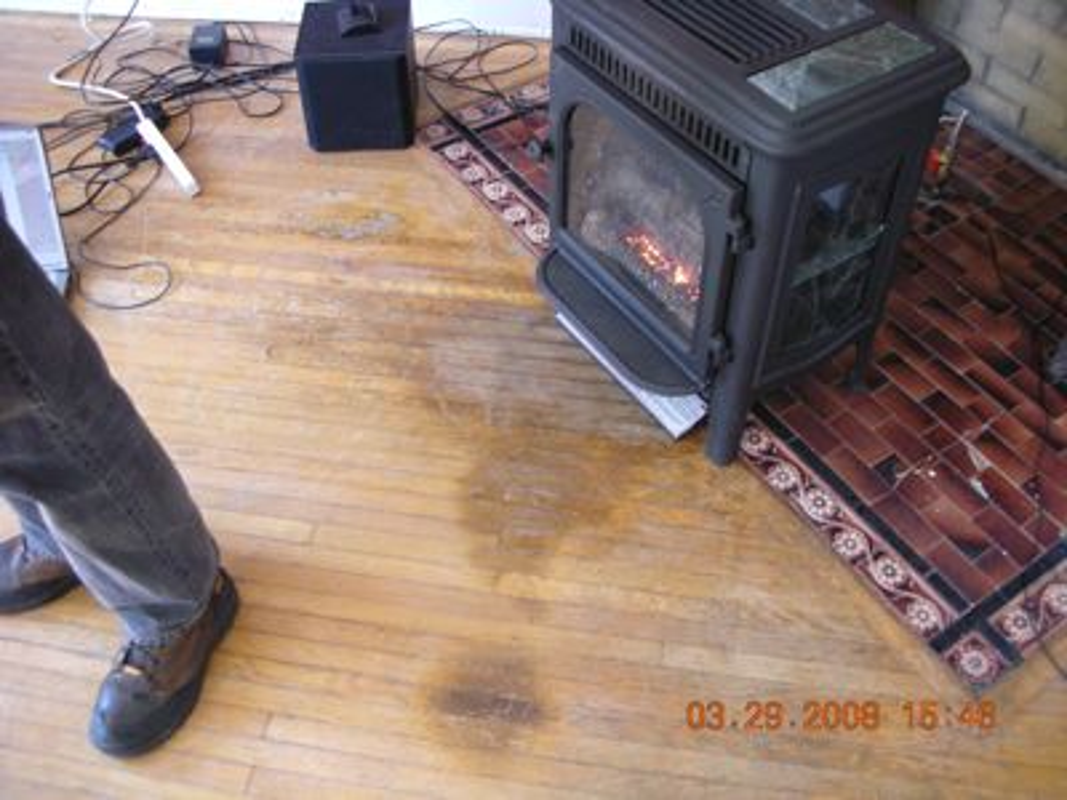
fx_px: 1079
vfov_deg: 40.7
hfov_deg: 52.6
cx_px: 534
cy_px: 400
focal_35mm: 35
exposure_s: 1/19.1
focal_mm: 5.8
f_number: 2.8
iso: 200
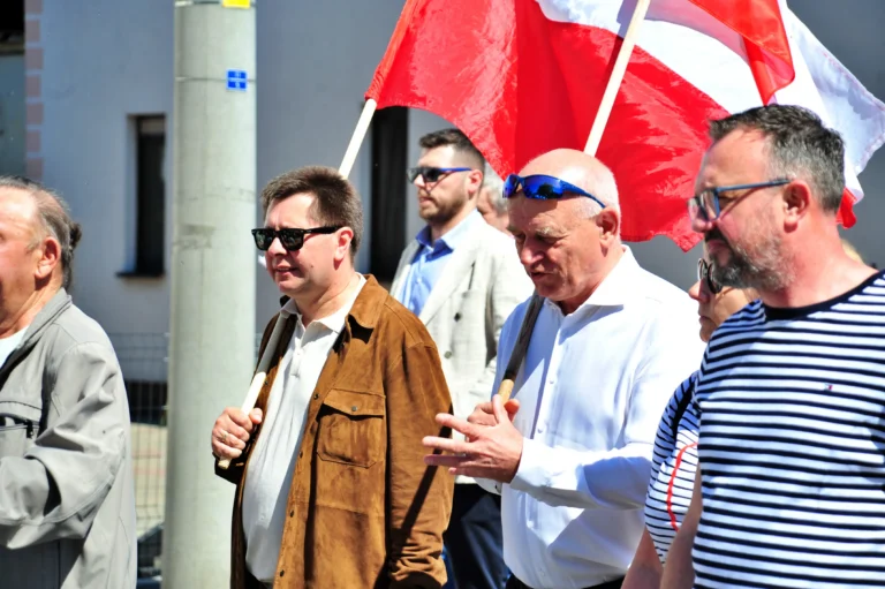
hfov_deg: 17.1
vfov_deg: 11.4
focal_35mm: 120
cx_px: 442
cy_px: 294
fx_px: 2948
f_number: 5.6
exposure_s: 1/500
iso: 250
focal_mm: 120
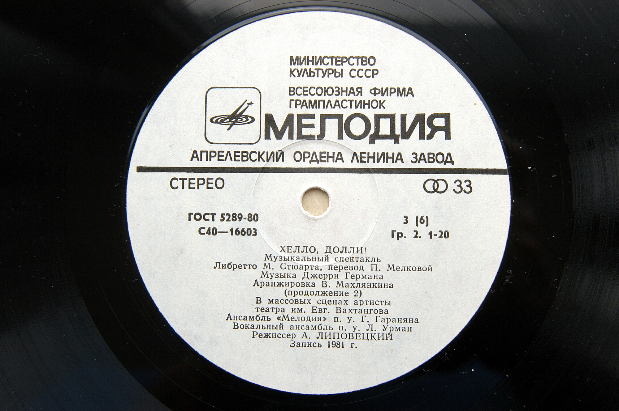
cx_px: 310
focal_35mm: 52
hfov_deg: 37.9
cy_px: 206
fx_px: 902
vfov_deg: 25.7
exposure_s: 1/100
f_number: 5
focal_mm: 35
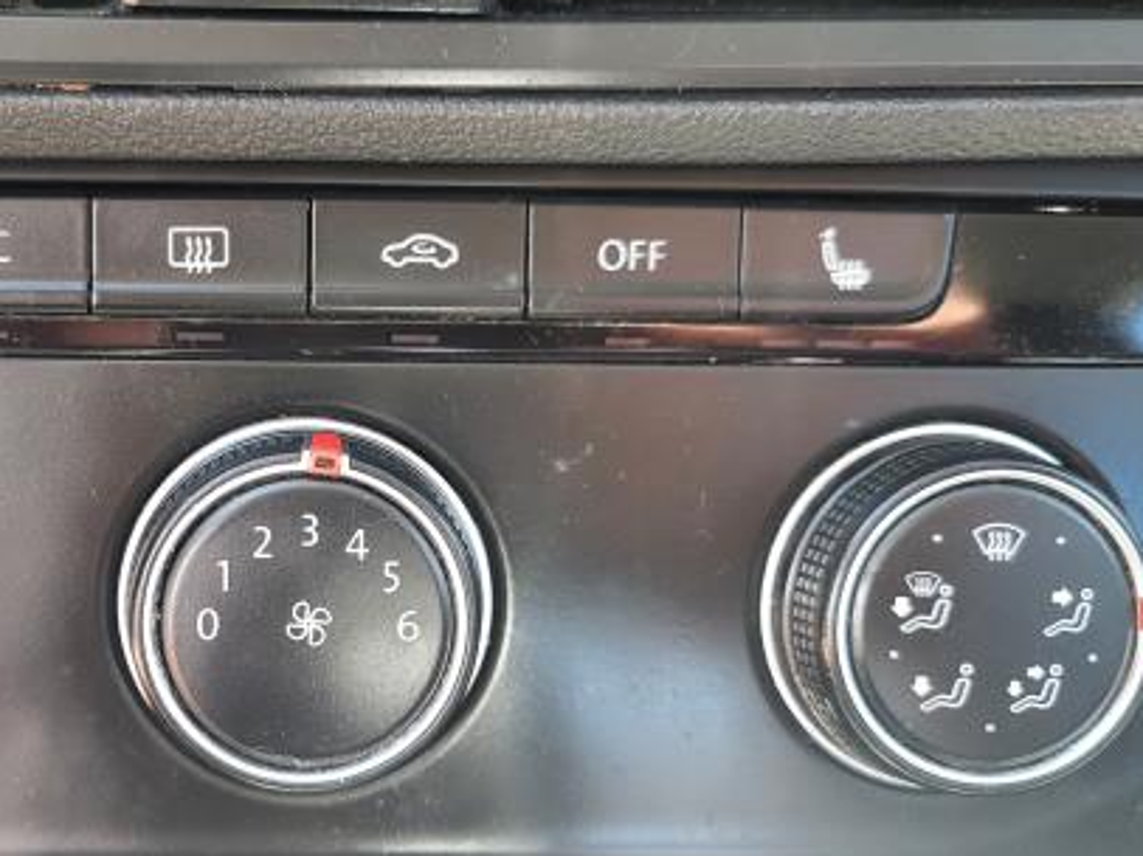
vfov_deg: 35.1
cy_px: 439
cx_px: 312
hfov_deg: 44.5
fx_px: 1353
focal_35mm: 41
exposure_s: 1/120
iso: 250
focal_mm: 5.4
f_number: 1.8
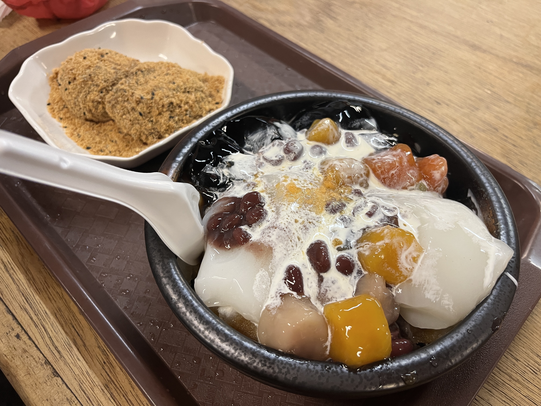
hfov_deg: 67.3
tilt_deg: -54.1
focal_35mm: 26
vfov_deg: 53.1
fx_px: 406
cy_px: 203
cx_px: 270
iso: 200
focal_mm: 5.1
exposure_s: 1/60
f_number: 1.6
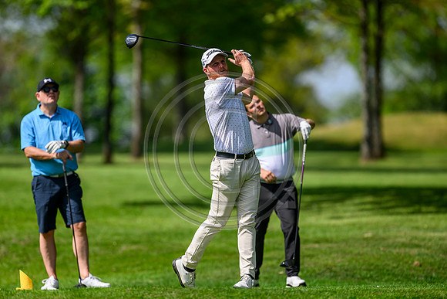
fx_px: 4968
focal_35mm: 400
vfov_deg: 3.4
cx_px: 224
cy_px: 150
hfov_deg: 5.2
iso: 500
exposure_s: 1/6400
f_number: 3.5
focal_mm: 400
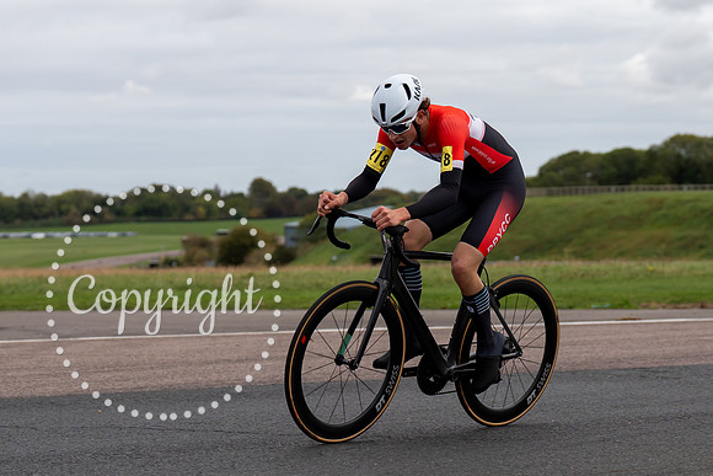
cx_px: 452
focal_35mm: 123
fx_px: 2434
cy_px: 281
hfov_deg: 16.6
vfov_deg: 11.2
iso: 125
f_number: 3.5
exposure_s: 1/1000
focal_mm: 70
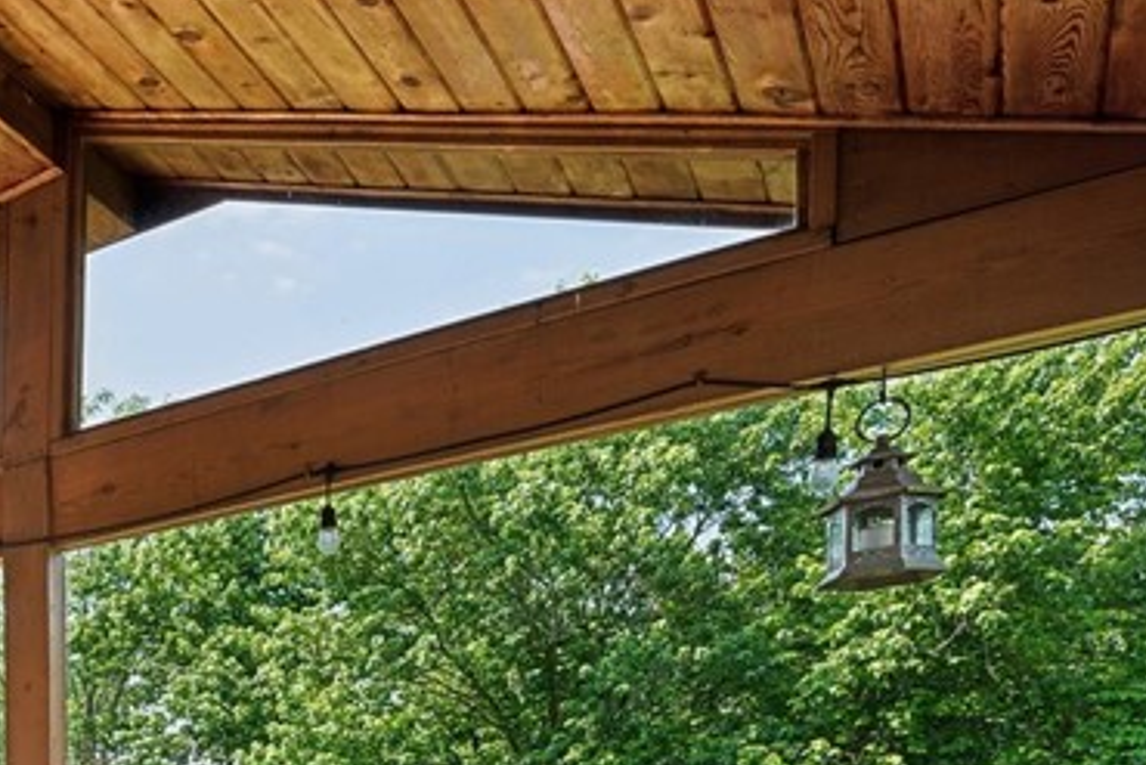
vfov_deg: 28.3
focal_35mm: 41
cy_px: 929
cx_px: -209
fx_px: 1306
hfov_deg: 37.0
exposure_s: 1/13
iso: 50
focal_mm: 14
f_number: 11
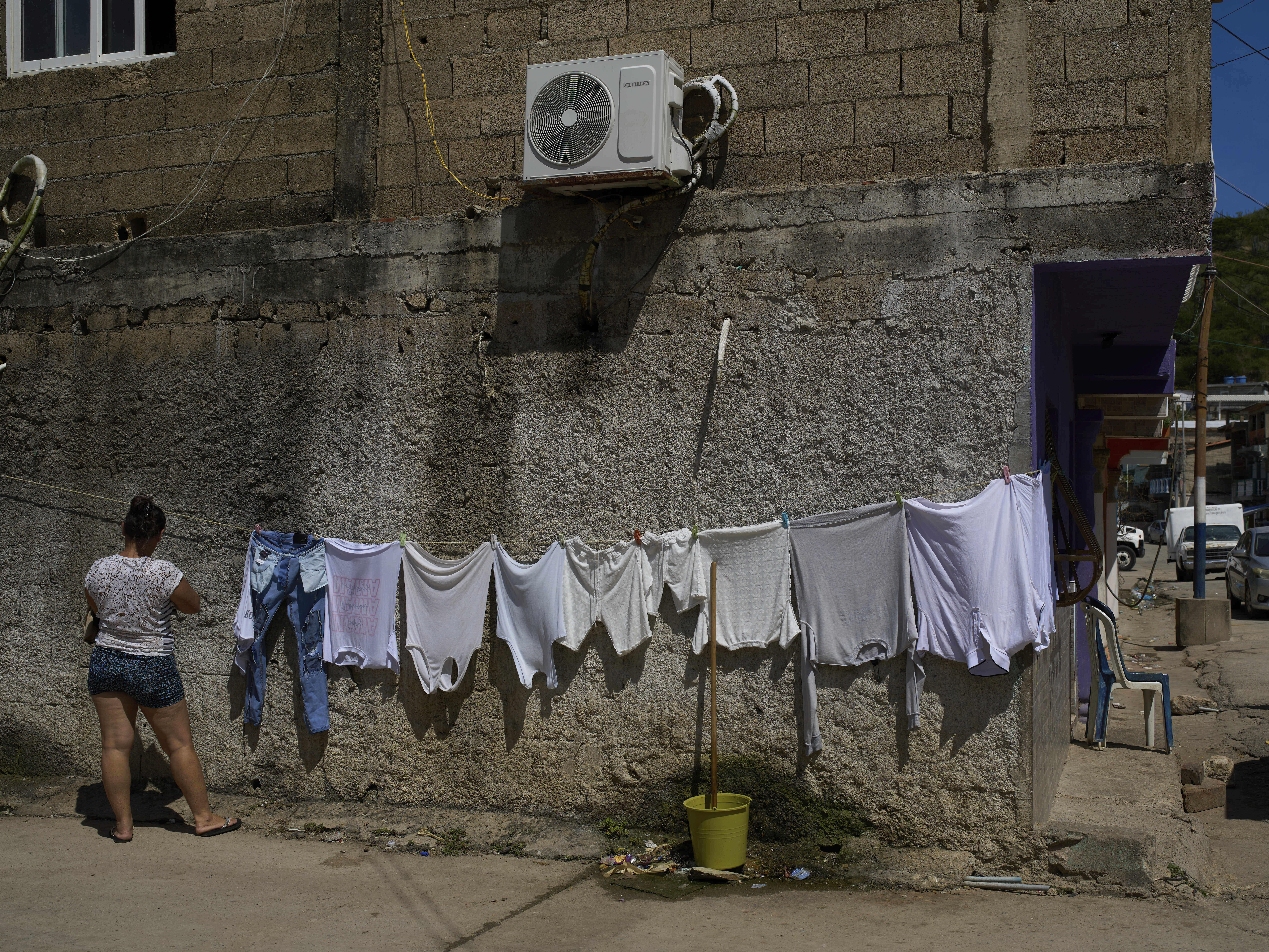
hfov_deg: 48.9
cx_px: 711
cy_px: 476
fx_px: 1393
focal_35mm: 38
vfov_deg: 37.7
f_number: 5.6
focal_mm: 35
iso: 50
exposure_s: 1/1600
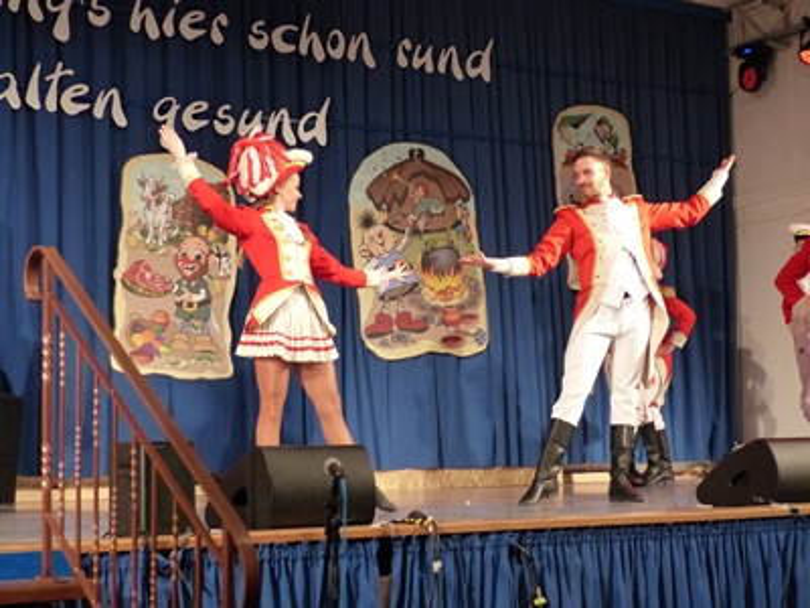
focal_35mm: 63
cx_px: 405
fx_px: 1474
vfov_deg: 23.3
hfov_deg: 30.7
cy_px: 304
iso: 800
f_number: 2.8
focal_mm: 11.4
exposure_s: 1/100
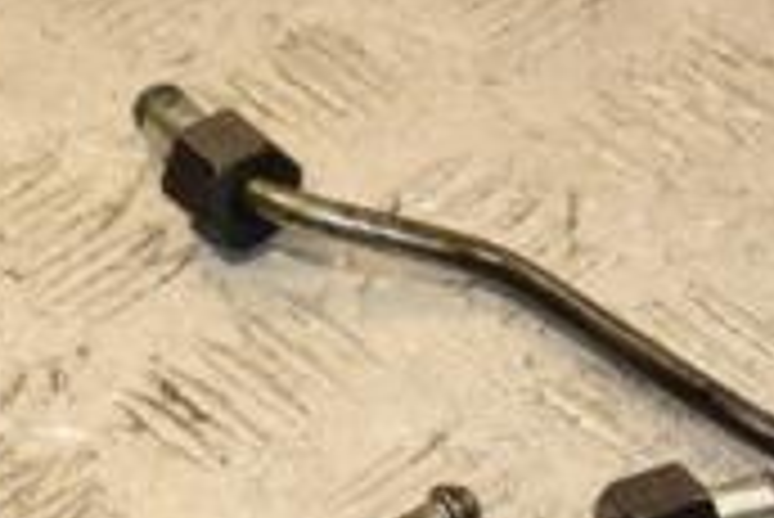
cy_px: 482
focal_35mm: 262
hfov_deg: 7.8
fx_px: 5638
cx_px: 994
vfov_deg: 5.2
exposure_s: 1/200
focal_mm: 50
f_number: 8
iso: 800
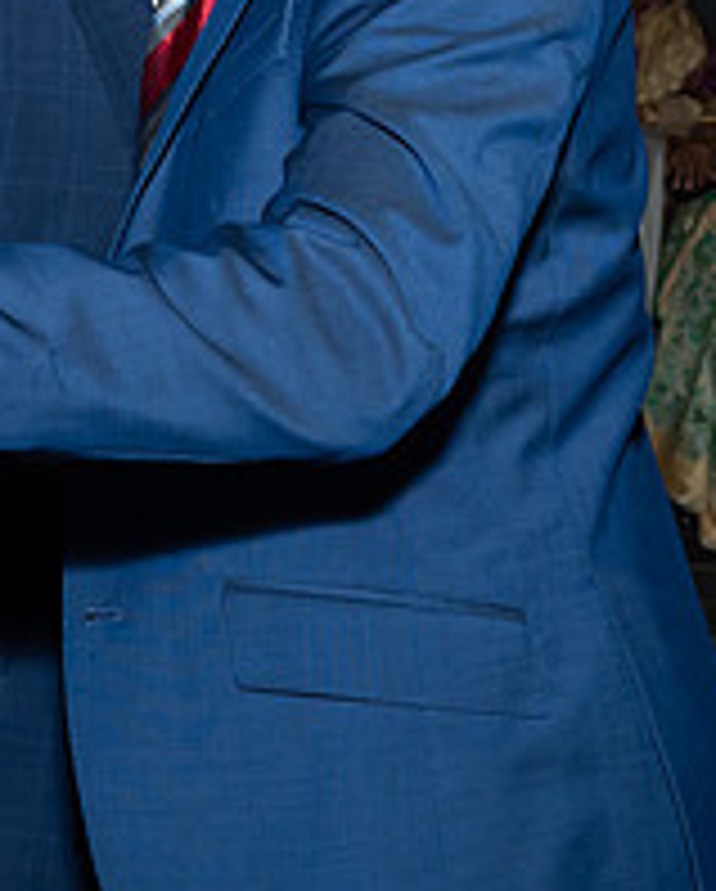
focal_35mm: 149
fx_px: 3938
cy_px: -5
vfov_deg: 12.8
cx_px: 165
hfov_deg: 10.4
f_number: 5.6
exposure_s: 1/250
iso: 500
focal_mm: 26
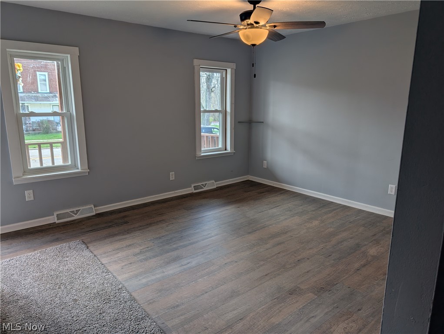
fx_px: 308
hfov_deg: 71.5
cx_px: 222
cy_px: 167
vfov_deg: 56.9
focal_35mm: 24
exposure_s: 1/311
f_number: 1.68
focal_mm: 6.9
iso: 22
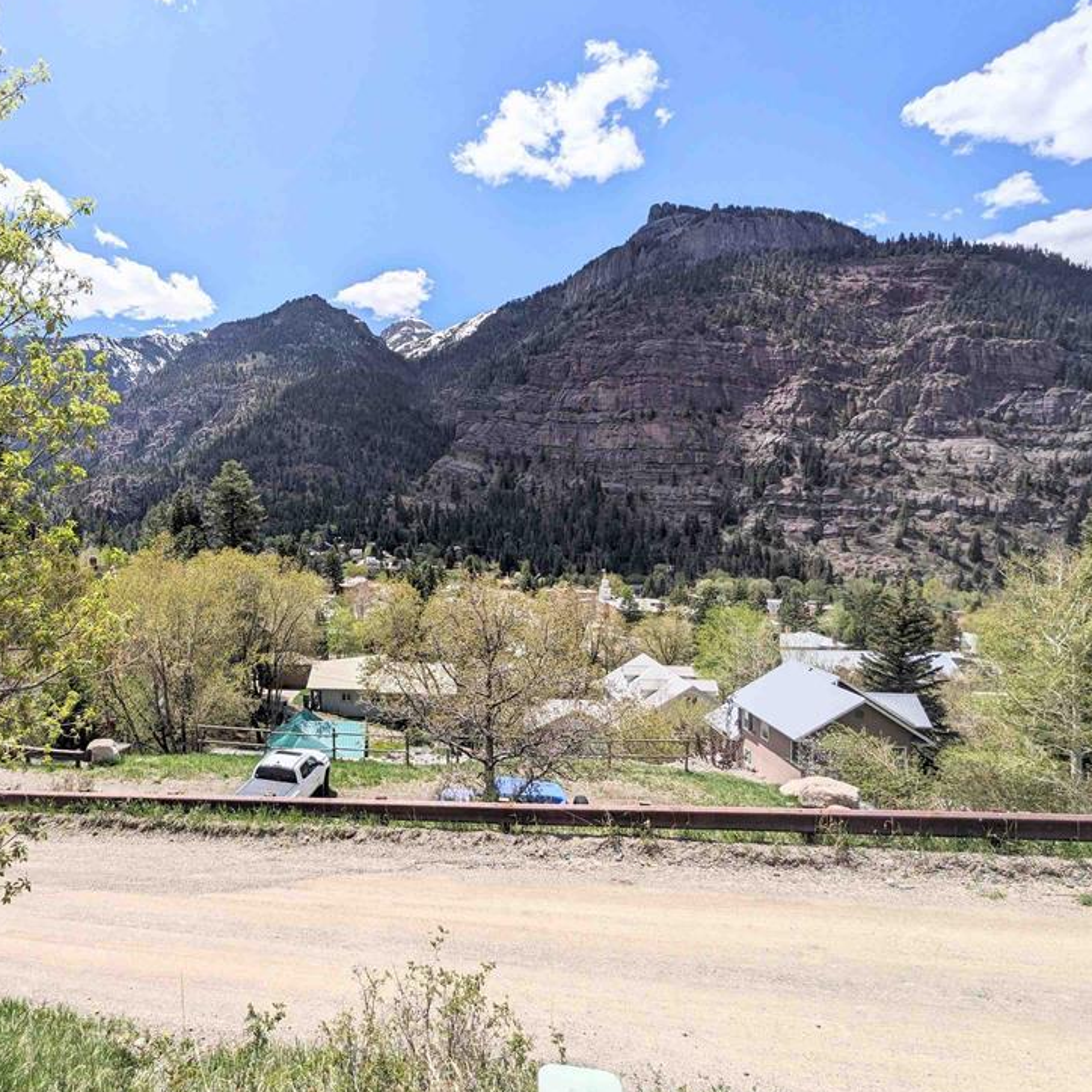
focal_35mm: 20
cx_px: 332
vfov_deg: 74.8
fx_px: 714
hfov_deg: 71.7
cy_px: 555
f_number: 2.2
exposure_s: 1/2481
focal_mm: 2.22
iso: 36
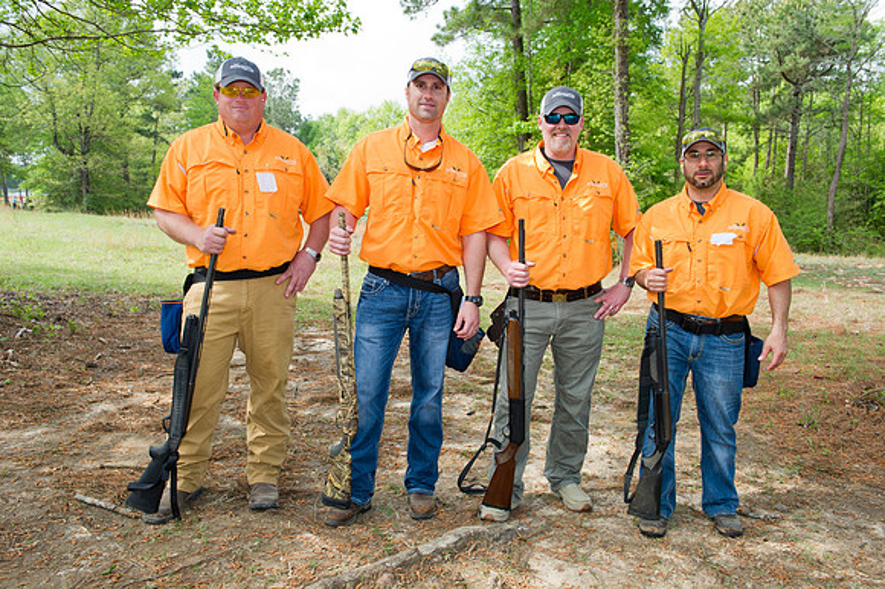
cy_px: 294
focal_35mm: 28
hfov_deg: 65.5
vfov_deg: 46.4
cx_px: 442
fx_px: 688
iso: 400
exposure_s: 1/250
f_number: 7.1
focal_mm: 28
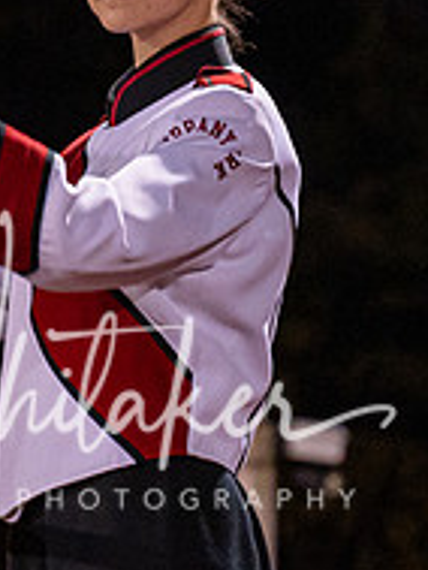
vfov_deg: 4.3
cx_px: 200
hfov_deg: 3.2
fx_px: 7591
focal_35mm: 461
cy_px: 388
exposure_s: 1/200
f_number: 4
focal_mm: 95
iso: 3200
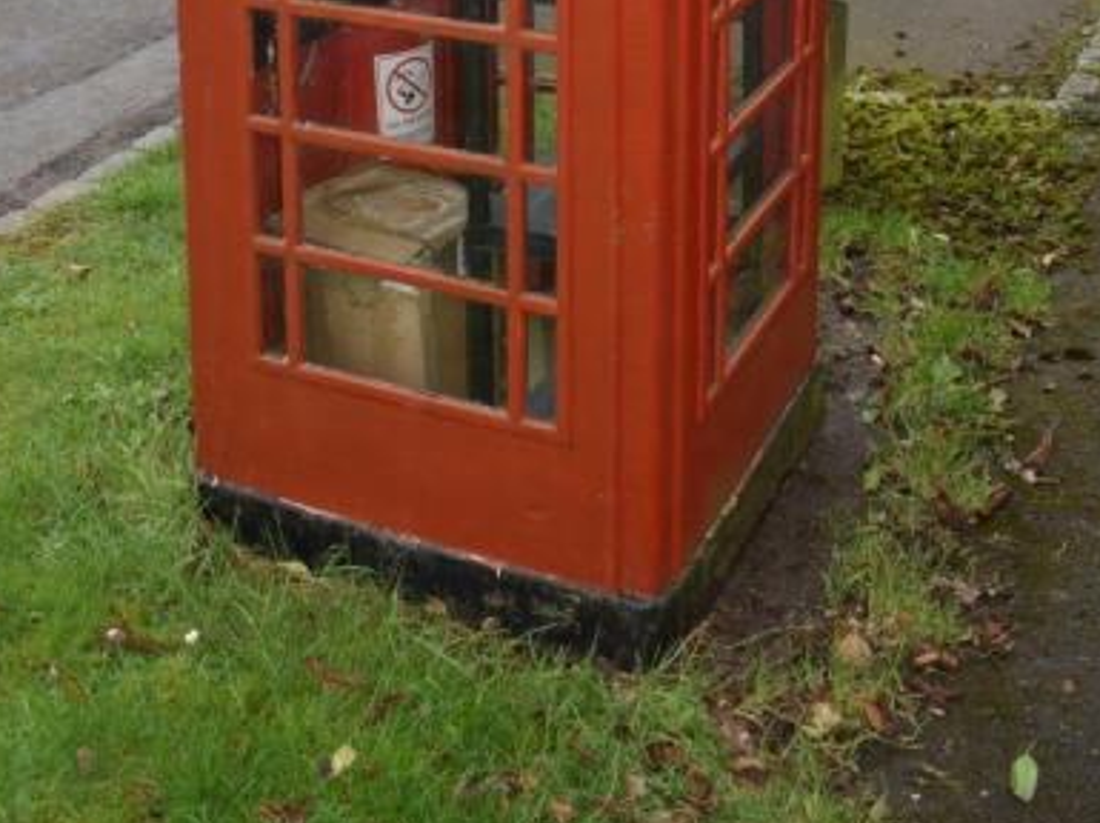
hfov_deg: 35.6
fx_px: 1714
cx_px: 519
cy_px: -211
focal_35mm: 54
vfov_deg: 24.1
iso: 100
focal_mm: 18
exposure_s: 1/125
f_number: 5.6
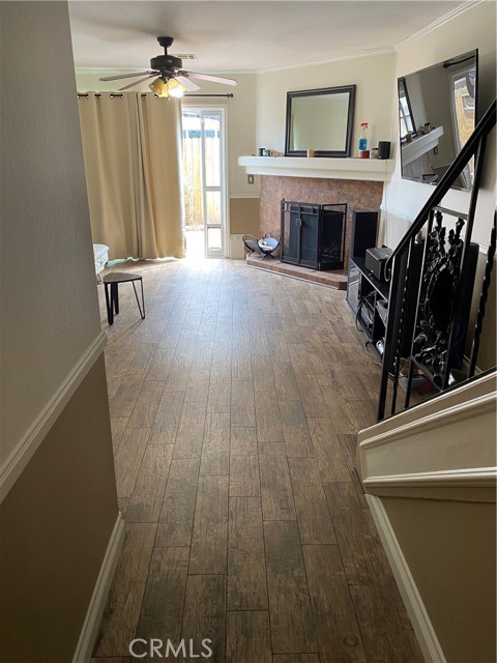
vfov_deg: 67.3
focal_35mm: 26
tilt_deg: -19.0
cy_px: 332
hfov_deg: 53.1
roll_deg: -0.3
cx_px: 248
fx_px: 498
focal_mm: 4.25
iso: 125
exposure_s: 1/77
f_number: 1.8
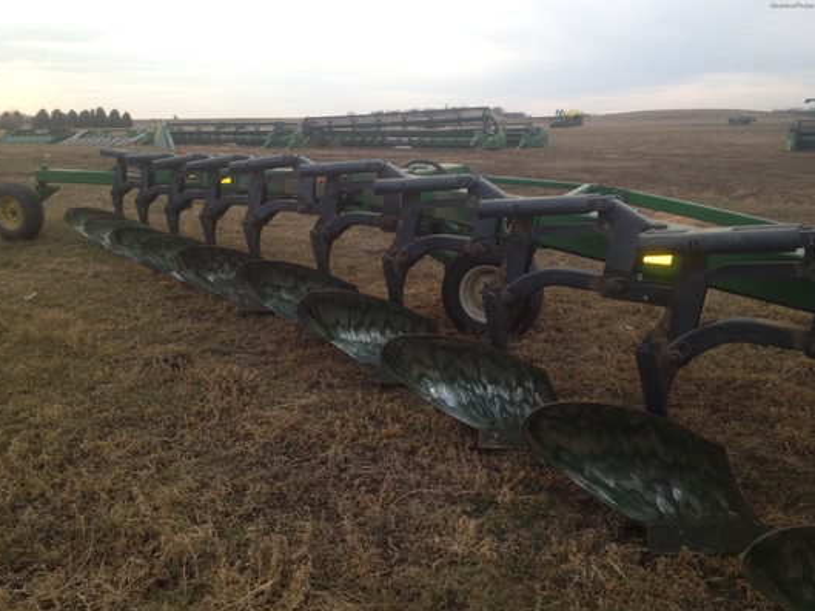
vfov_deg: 39.7
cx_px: 408
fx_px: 848
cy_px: 312
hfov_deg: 51.3
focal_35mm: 36
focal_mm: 4.28
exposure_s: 1/60
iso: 50
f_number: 2.4
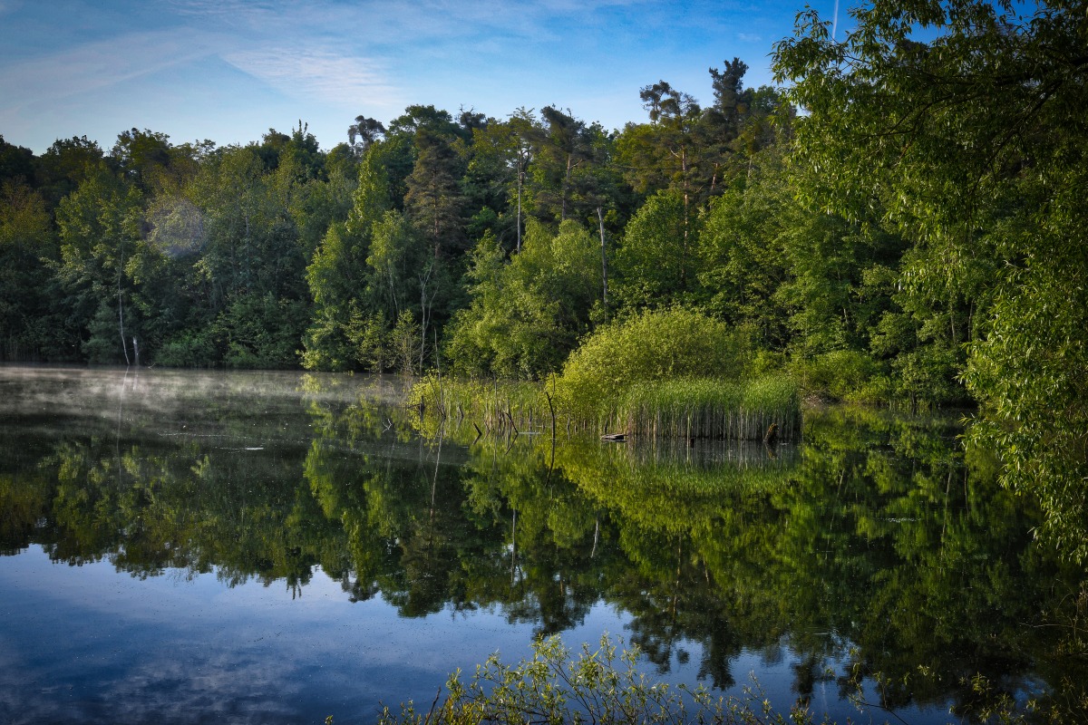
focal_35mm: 46
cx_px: 544
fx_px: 1390
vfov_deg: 29.2
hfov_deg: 42.7
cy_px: 362
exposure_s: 1/160
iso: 200
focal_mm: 46
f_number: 11
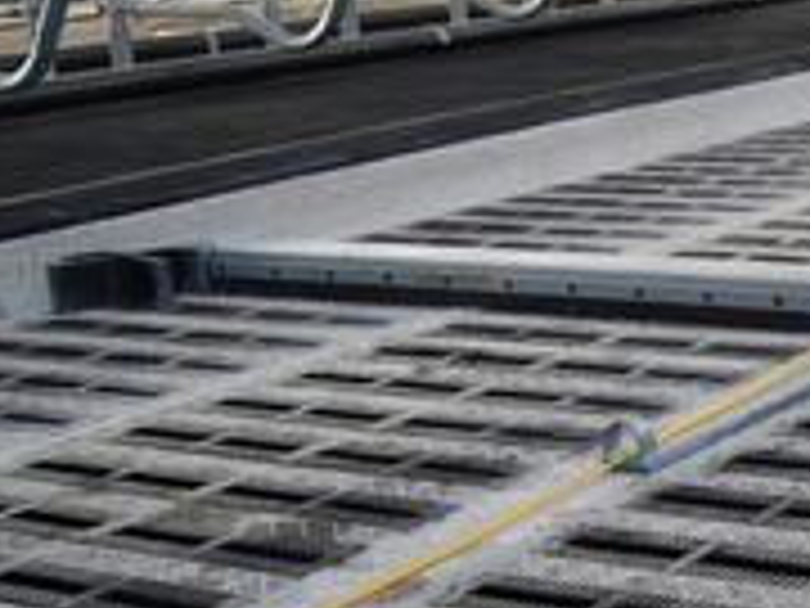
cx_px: 1030
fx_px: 1872
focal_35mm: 80
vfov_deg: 18.3
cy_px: 446
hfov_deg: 22.1
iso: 200
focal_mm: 20
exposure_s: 1/60
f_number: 4
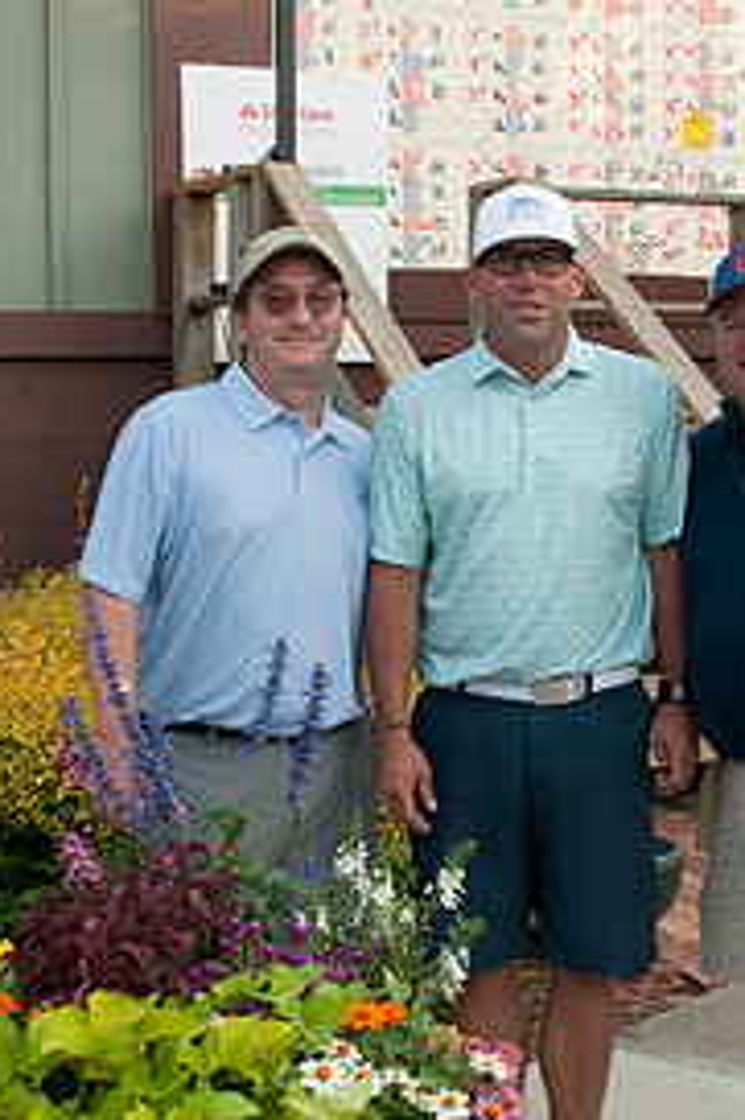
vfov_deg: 30.1
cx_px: 525
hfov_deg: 20.2
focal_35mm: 67
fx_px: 2082
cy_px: 597
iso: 500
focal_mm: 27
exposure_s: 1/160
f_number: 7.1
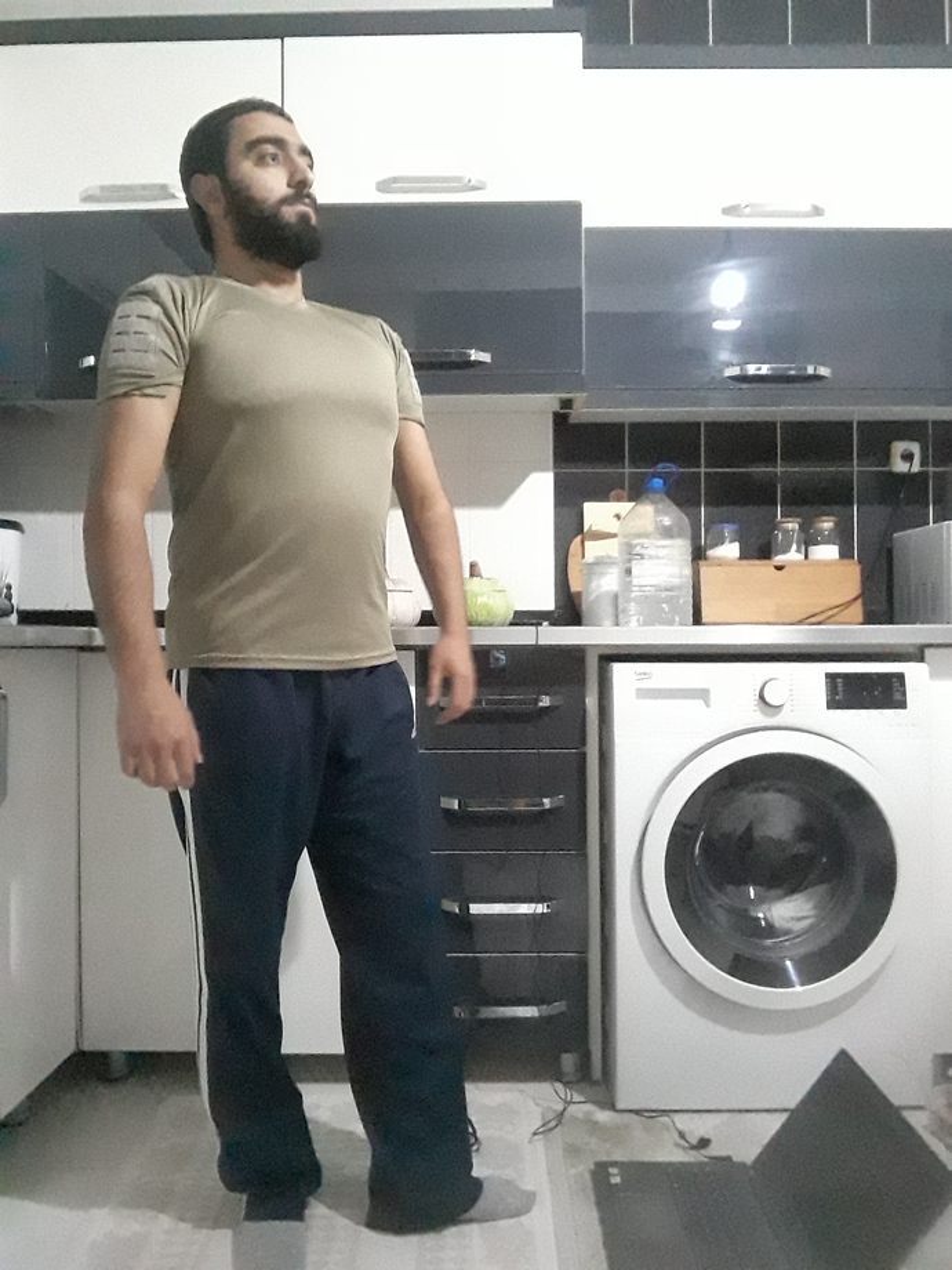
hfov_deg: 58.9
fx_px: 843
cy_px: 635
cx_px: 476
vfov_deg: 73.9
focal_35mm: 23
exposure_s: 1/8
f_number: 2.2
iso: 1000
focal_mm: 1.95
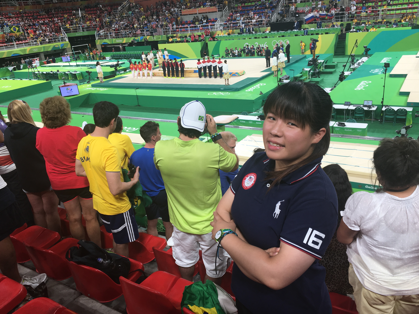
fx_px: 351
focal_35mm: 29
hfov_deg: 61.7
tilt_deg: -22.0
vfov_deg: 48.2
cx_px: 210
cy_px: 157
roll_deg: +5.4
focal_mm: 4.15
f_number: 2.2
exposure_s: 1/60
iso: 25
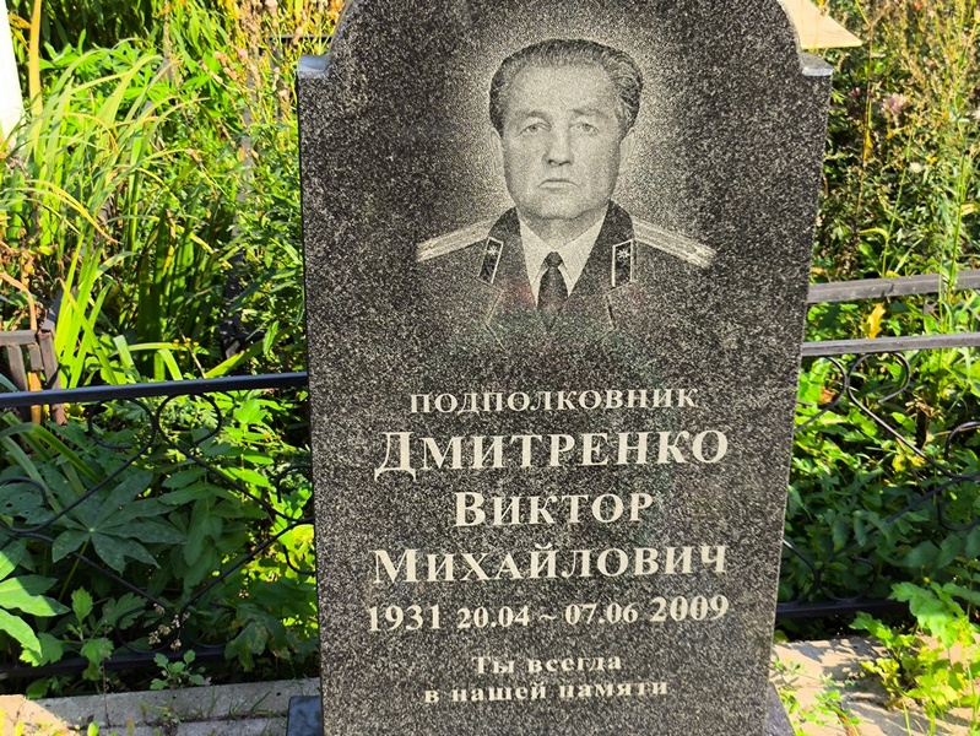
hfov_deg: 38.2
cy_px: 368
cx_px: 490
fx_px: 1416
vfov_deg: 29.1
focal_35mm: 50
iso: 50
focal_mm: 4.71
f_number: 1.7
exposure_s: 1/523
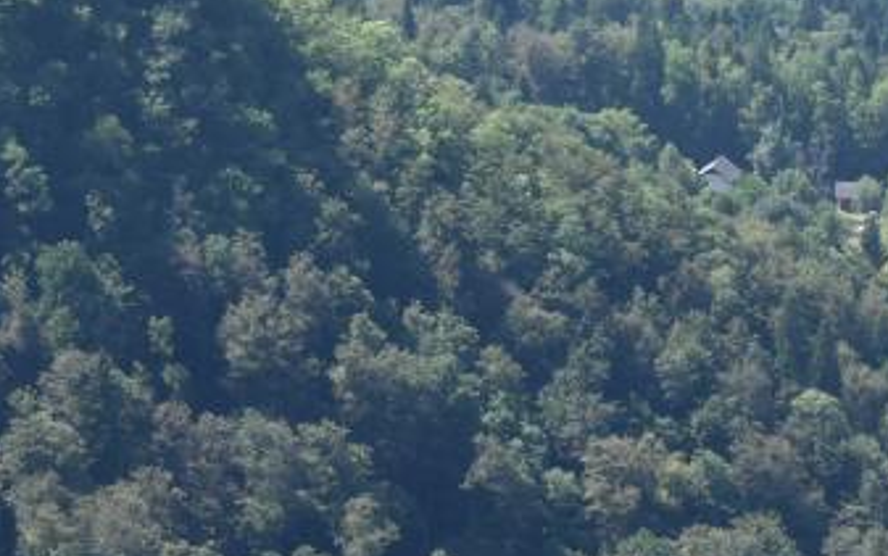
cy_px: -175
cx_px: -427
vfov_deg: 5.1
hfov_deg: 8.1
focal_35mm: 256
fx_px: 6188
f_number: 8
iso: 200
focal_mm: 55
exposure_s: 1/250
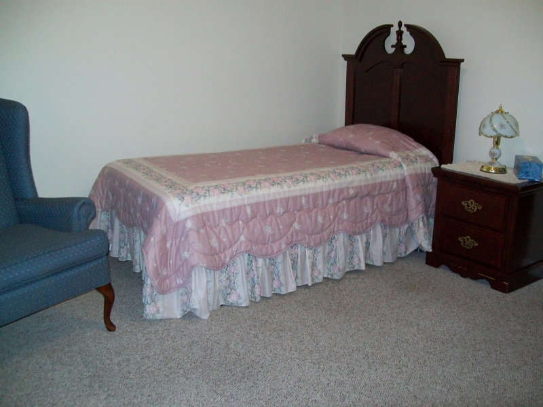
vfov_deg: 39.7
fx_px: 565
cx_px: 272
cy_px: 204
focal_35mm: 36
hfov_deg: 51.4
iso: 160
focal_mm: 6
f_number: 2.7
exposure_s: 1/60
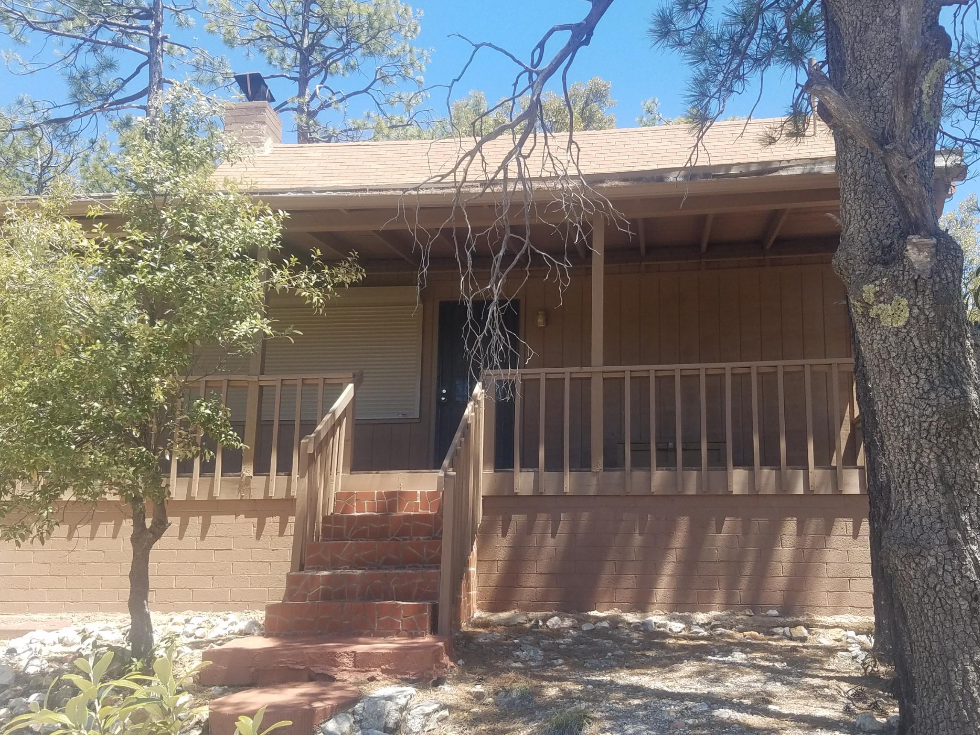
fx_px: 963
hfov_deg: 53.9
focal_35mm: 34
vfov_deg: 41.8
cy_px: 389
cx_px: 518
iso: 50
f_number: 1.7
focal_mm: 4.2
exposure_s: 1/802
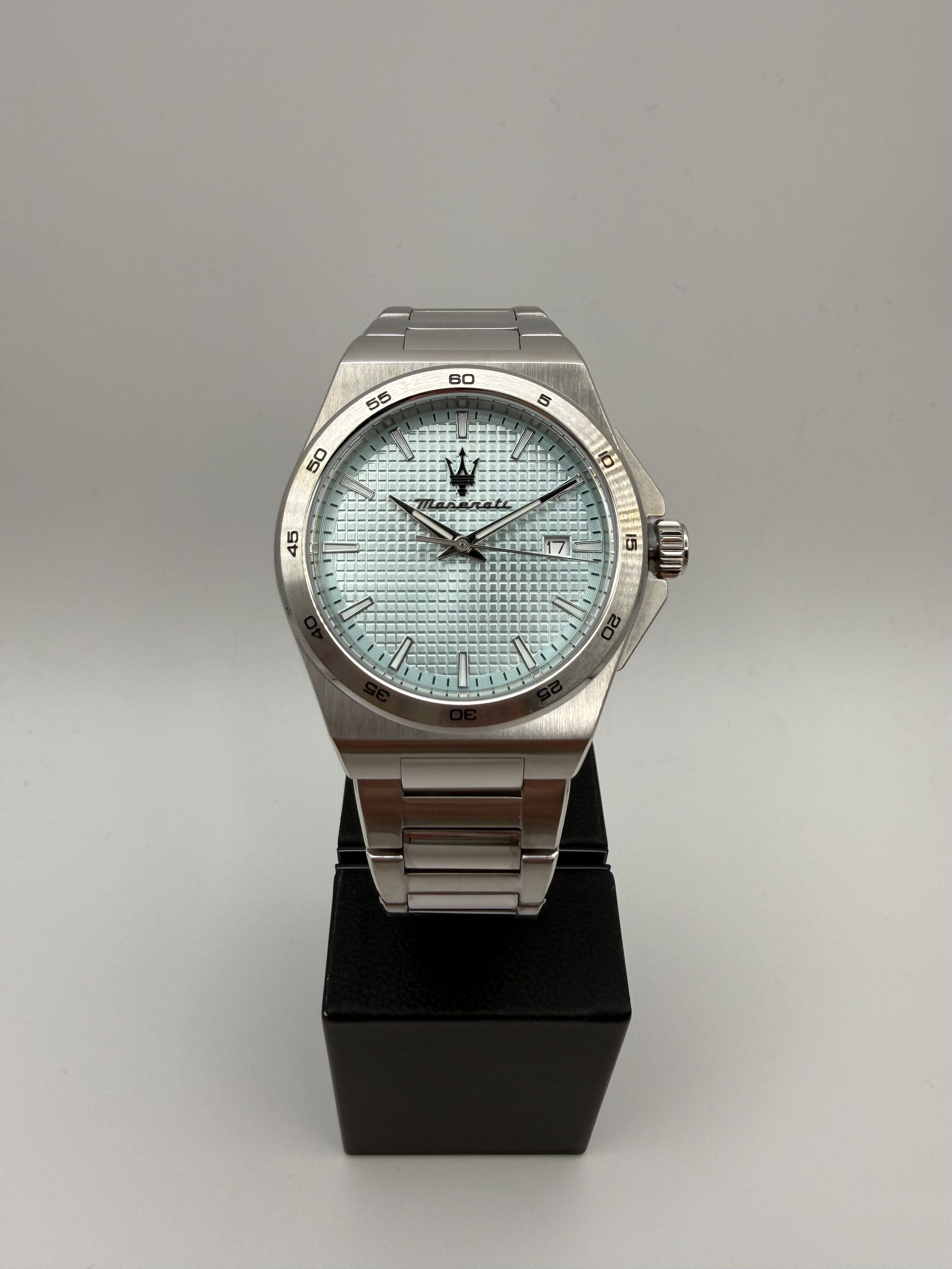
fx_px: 917
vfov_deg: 69.4
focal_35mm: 25
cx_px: 476
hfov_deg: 54.9
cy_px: 634
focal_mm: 2.22
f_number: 2.2
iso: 40
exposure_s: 1/162
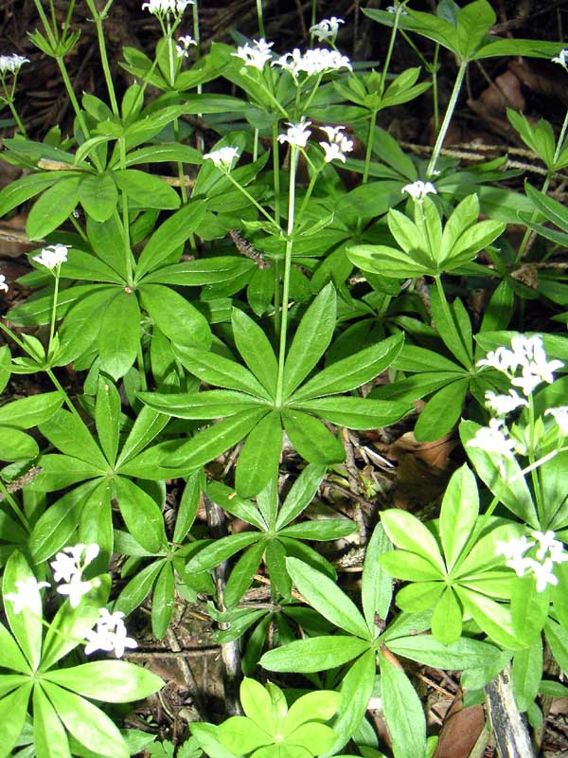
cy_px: 379
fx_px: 809
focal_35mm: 37
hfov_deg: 38.7
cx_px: 284
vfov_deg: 50.1
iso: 160
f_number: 6.7
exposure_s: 1/45
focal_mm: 5.7
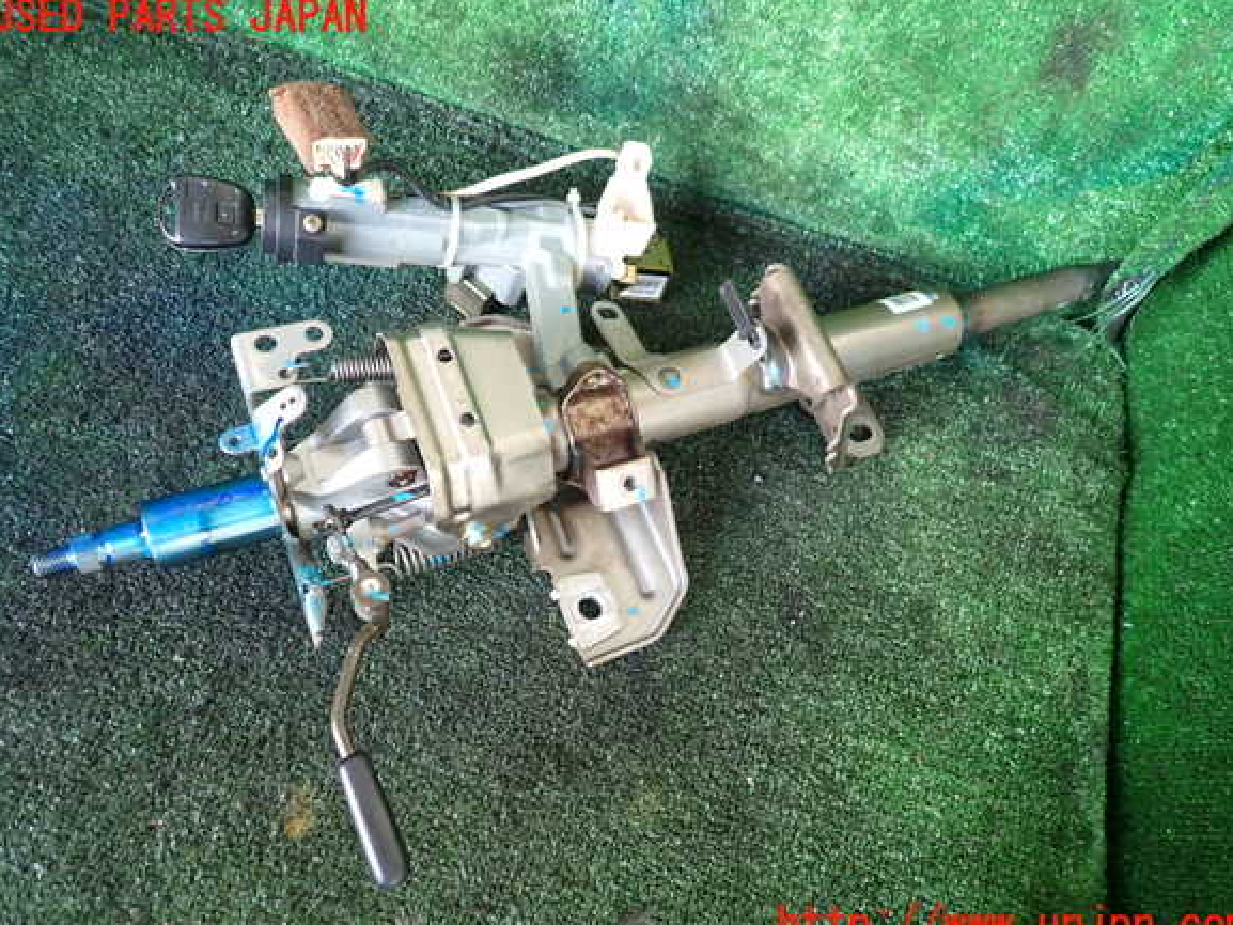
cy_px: 472
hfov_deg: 67.3
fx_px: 926
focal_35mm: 26
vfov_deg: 53.1
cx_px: 620
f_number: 2
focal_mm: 4.5
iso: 200
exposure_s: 1/50
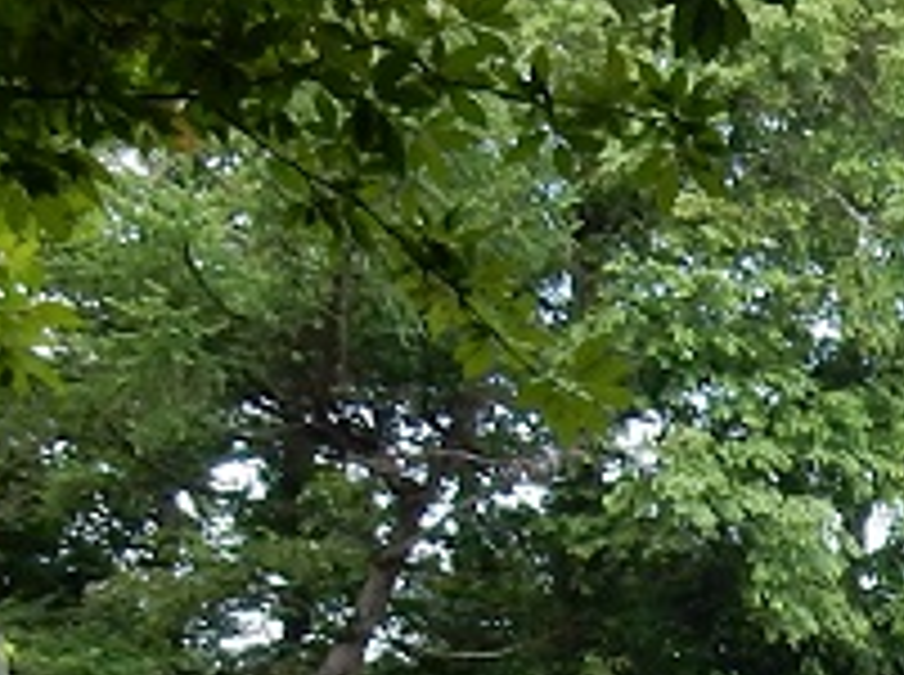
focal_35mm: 138
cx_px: 1414
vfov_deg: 10.5
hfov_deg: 13.4
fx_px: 3597
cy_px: 792
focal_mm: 4.5
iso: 125
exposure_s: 1/60
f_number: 3.7
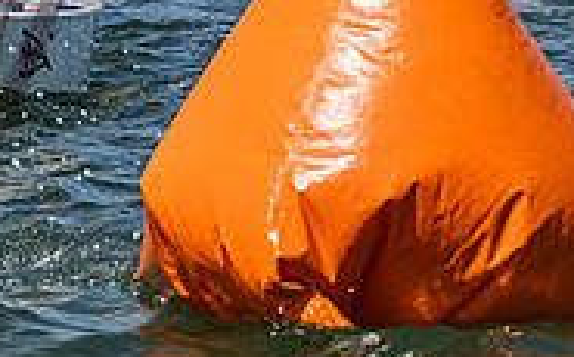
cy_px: -169
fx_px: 4202
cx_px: -251
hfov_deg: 7.7
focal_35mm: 269
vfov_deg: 4.8
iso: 250
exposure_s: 1/1250
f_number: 6
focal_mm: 84
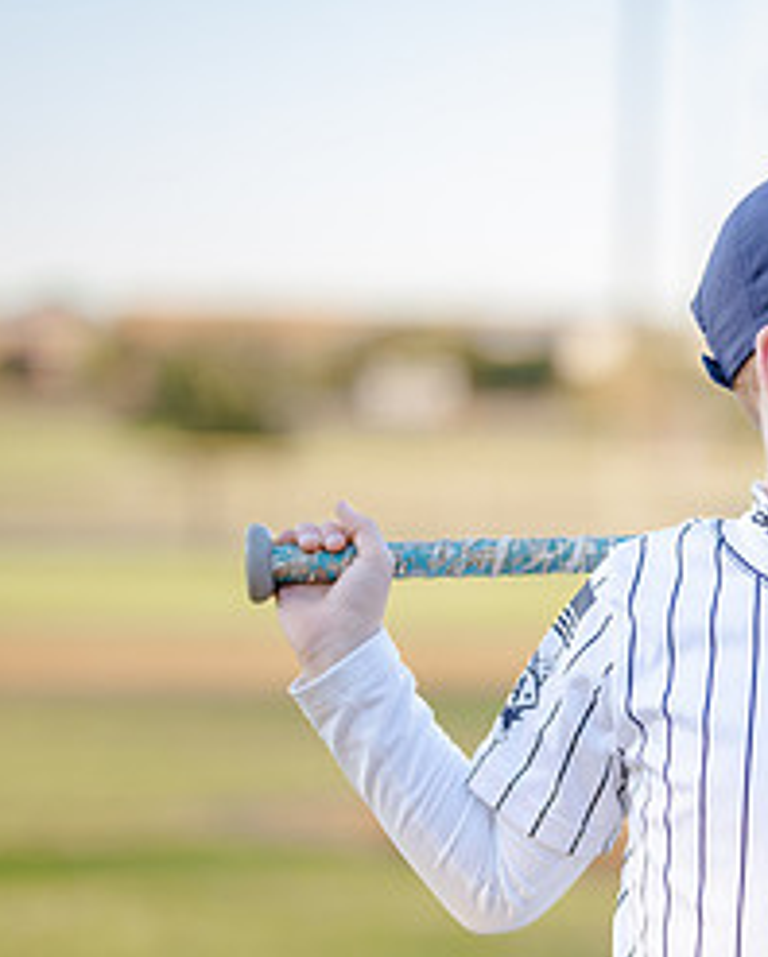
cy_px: 634
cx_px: 901
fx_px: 3746
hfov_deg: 11.5
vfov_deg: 14.6
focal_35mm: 132
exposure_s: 1/1600
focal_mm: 50
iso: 250
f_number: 1.2
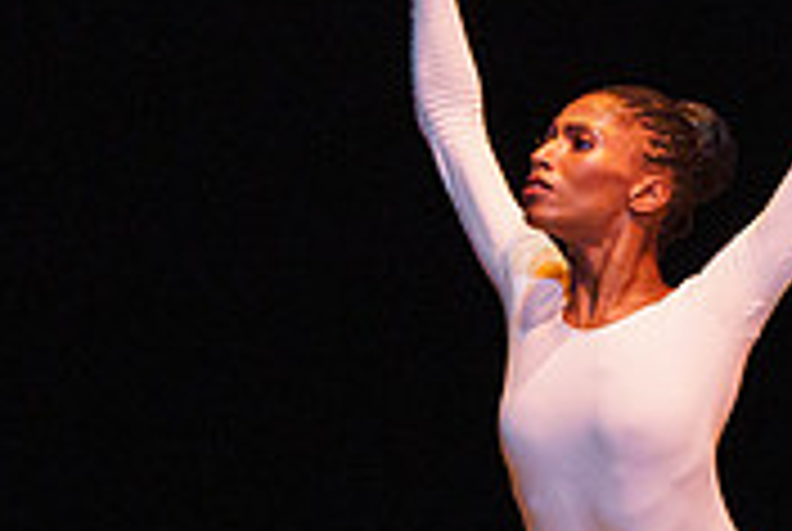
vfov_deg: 1.0
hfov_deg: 1.5
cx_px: 1036
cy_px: 567
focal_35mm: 1385
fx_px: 30521
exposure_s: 1/400
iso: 5000
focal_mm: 400
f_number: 6.3
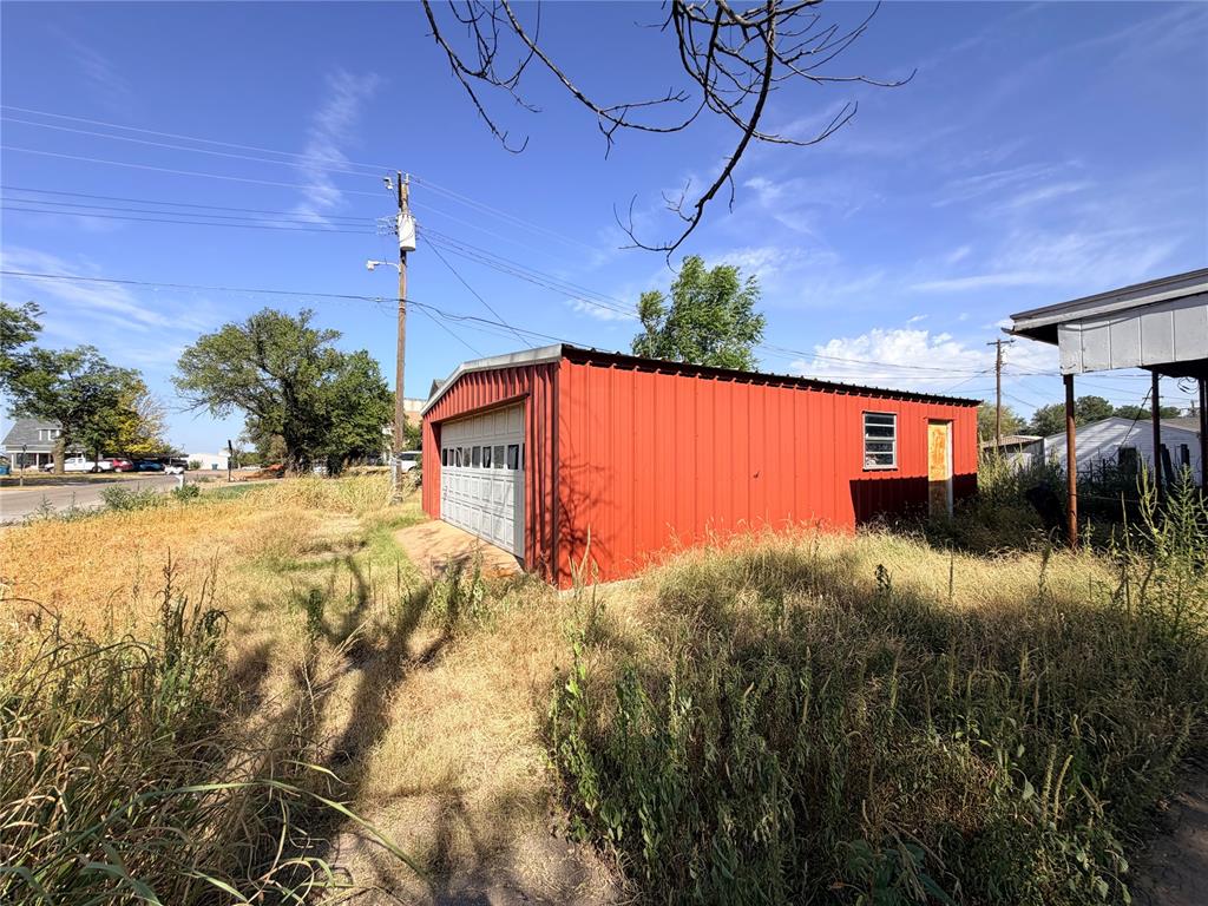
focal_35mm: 14
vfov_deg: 85.7
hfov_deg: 102.1
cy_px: 453
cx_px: 604
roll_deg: +0.2
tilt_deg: +0.0
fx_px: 489
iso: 25
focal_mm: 2.22
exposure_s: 1/770
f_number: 2.2
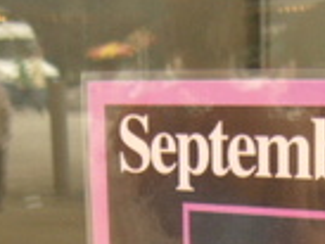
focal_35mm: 128
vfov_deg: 11.3
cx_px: 235
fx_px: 1203
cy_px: 319
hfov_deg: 15.3
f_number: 2.8
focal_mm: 5.8
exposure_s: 1/5
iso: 100
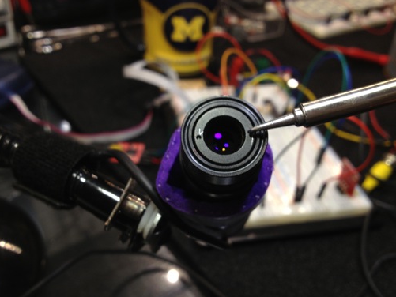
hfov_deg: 50.1
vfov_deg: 38.7
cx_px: 201
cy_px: 155
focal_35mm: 37
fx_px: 423
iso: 50
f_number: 2.4
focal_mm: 4.28
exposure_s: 1/40
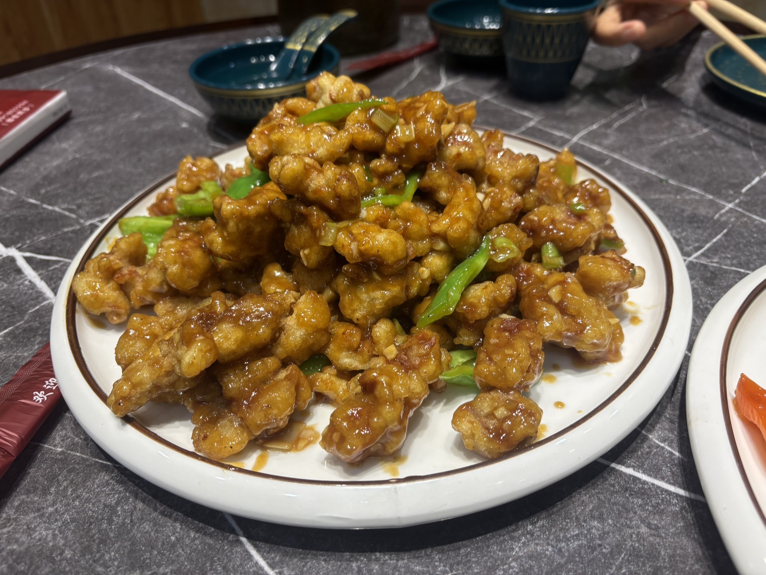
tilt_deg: -37.6
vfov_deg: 53.1
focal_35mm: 26
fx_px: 575
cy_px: 288
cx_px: 383
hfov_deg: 67.3
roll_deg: +3.5
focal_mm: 5.96
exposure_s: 1/100
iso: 40
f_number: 1.6
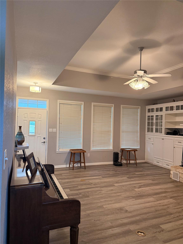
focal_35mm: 24
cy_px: 122
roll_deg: -1.9
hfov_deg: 56.8
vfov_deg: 71.6
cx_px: 92
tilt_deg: +0.7
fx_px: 169
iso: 320
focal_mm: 6.76
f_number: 1.78
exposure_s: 1/60
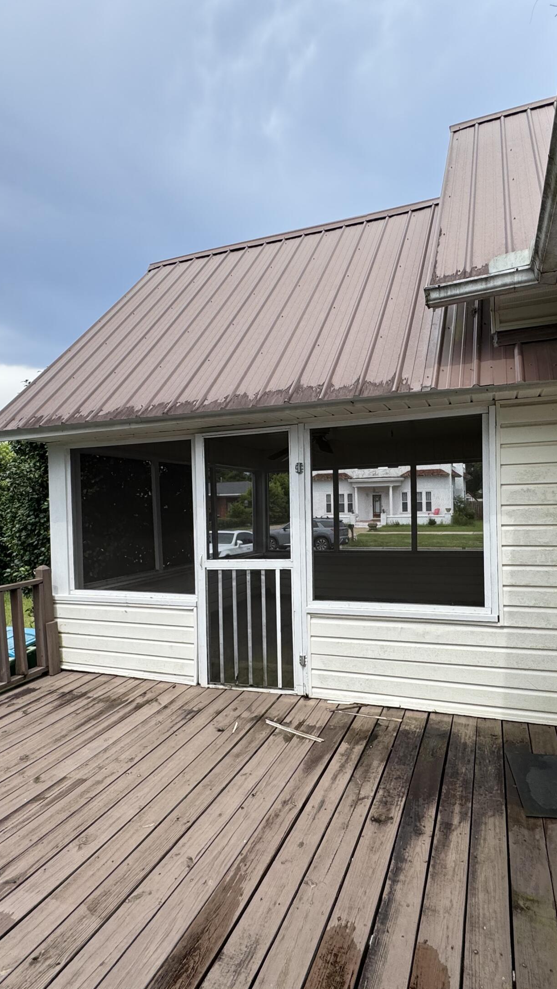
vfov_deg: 83.8
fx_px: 551
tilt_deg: -0.8
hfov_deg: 53.6
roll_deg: +1.6
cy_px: 510
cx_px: 282
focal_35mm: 21
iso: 50
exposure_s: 1/1178
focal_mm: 2.22
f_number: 2.2
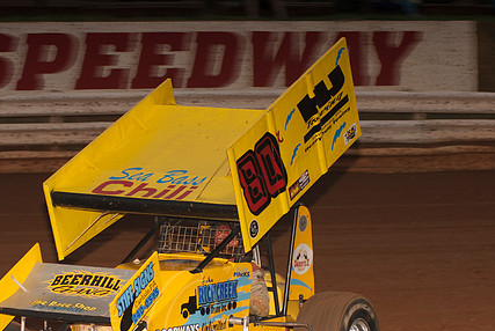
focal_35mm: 163
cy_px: 206
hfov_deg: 12.6
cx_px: 179
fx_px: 2244
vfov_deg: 8.4
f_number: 4
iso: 400
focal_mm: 80
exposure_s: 1/400
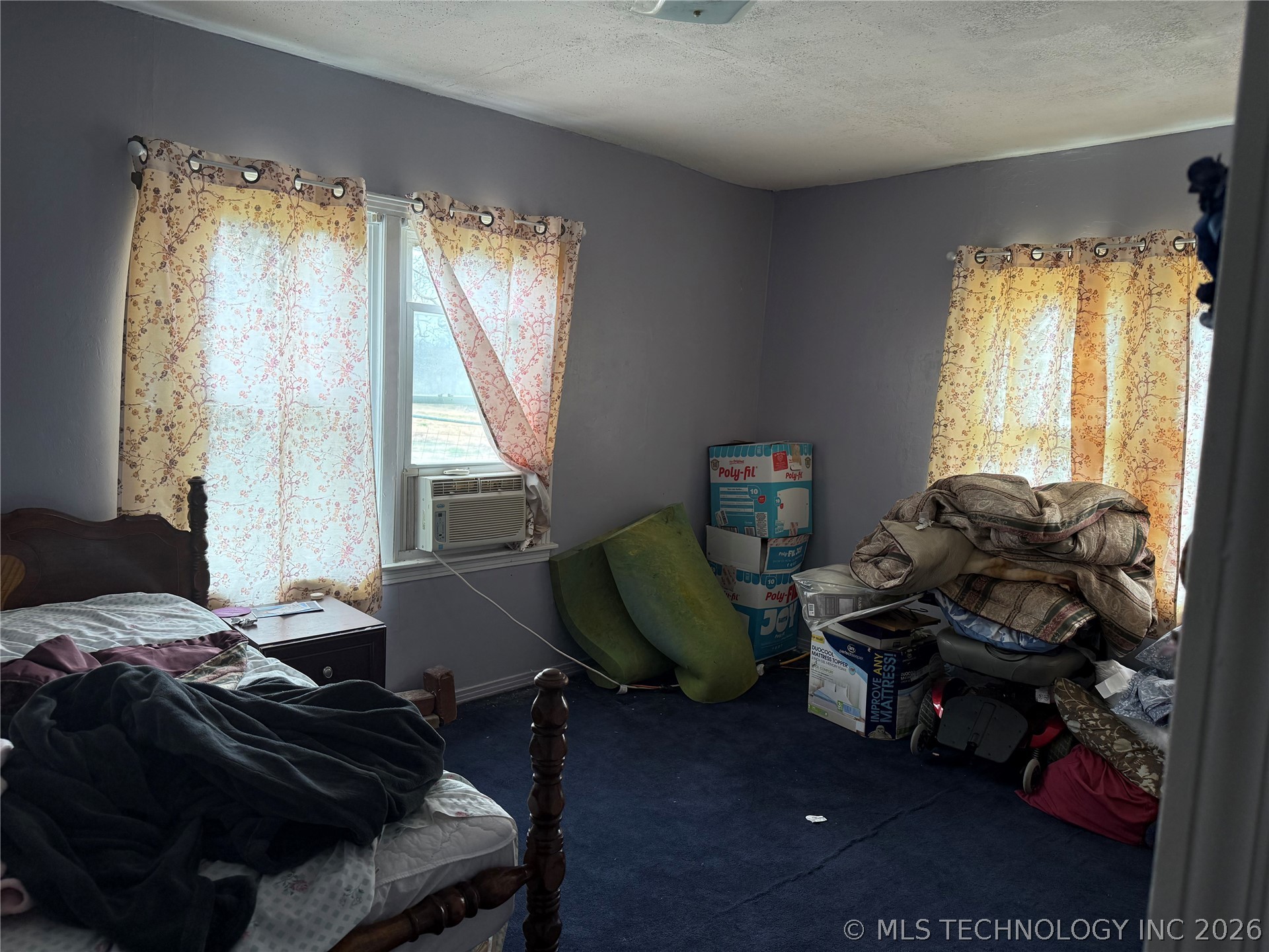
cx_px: 634
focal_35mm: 24
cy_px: 476
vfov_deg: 56.8
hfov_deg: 71.6
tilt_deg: -6.3
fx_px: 880
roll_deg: -2.9
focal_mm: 6.76
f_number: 1.78
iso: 160
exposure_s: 1/216
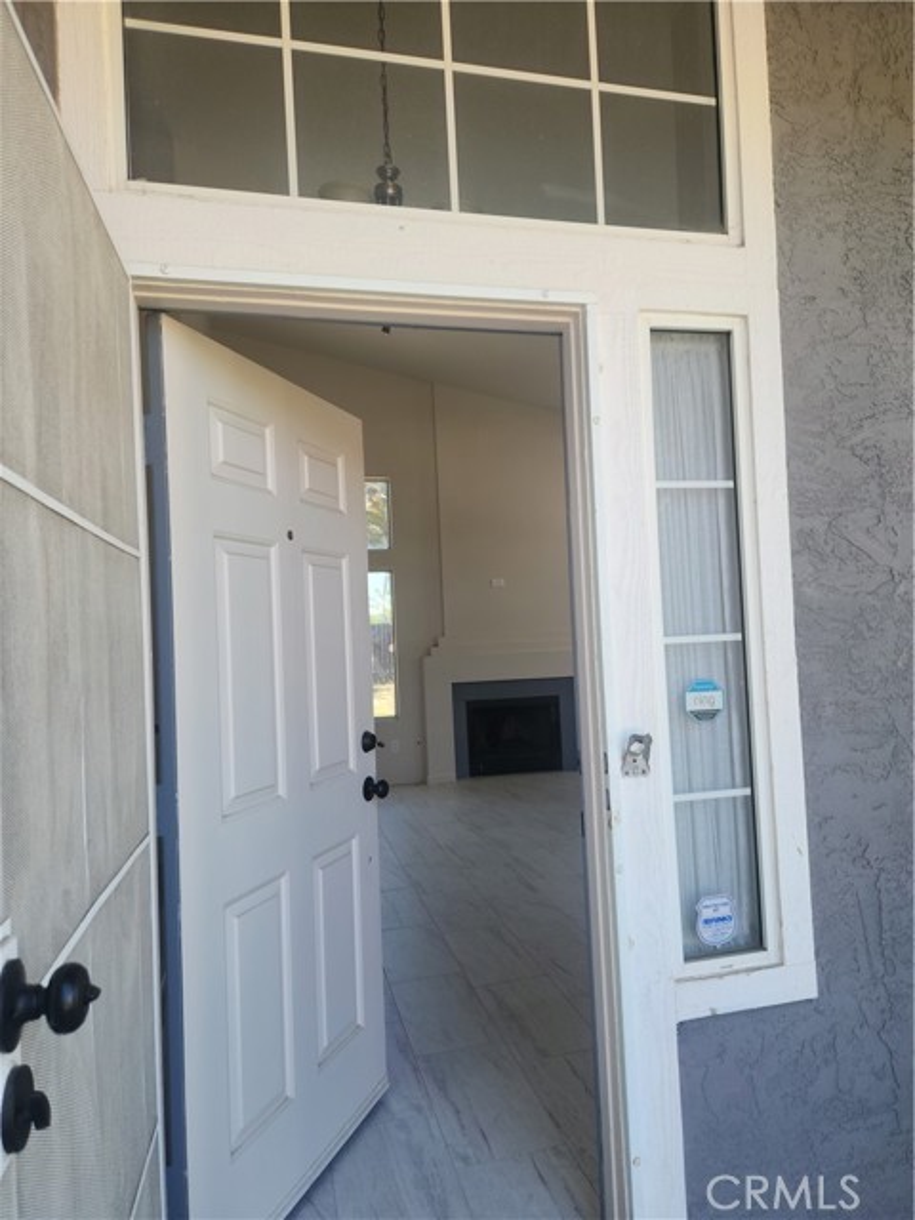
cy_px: 610
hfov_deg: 58.9
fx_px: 811
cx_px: 458
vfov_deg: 73.9
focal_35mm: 23
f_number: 1.8
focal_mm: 5.4
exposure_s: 1/120
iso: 20
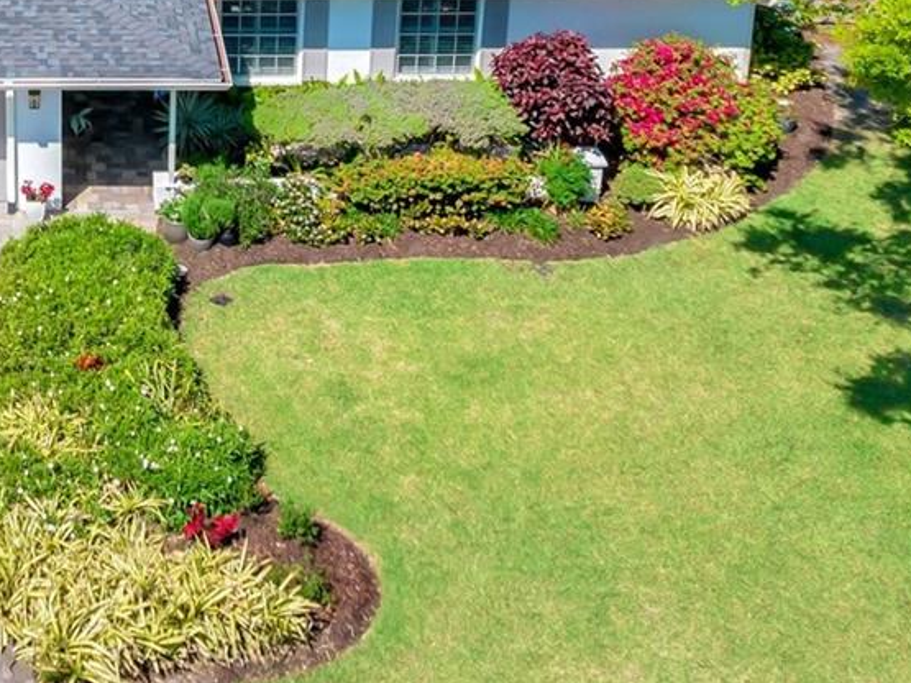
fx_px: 1605
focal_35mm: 61
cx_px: 67
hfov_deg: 30.1
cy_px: -94
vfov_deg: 22.5
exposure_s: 1/1250
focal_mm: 8.38
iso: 110
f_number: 2.8
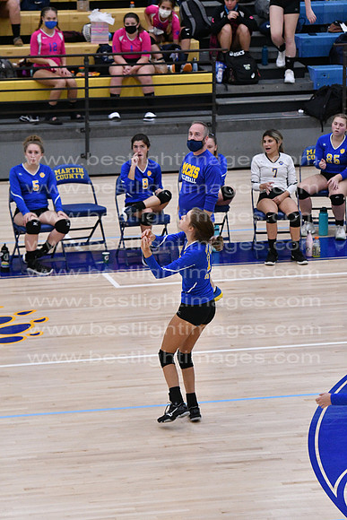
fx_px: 2644
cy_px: 260
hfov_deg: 7.5
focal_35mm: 183
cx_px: 174
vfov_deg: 11.2
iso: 6400
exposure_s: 1/1250
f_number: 3.2
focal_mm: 122
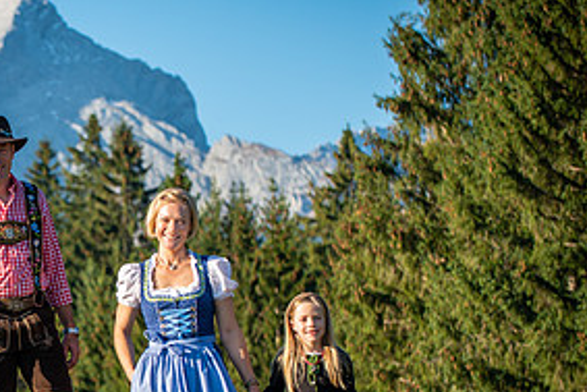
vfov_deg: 5.8
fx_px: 3883
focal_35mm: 238
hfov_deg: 8.6
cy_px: 300
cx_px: 27
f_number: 5
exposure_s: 1/1000
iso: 200
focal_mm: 116
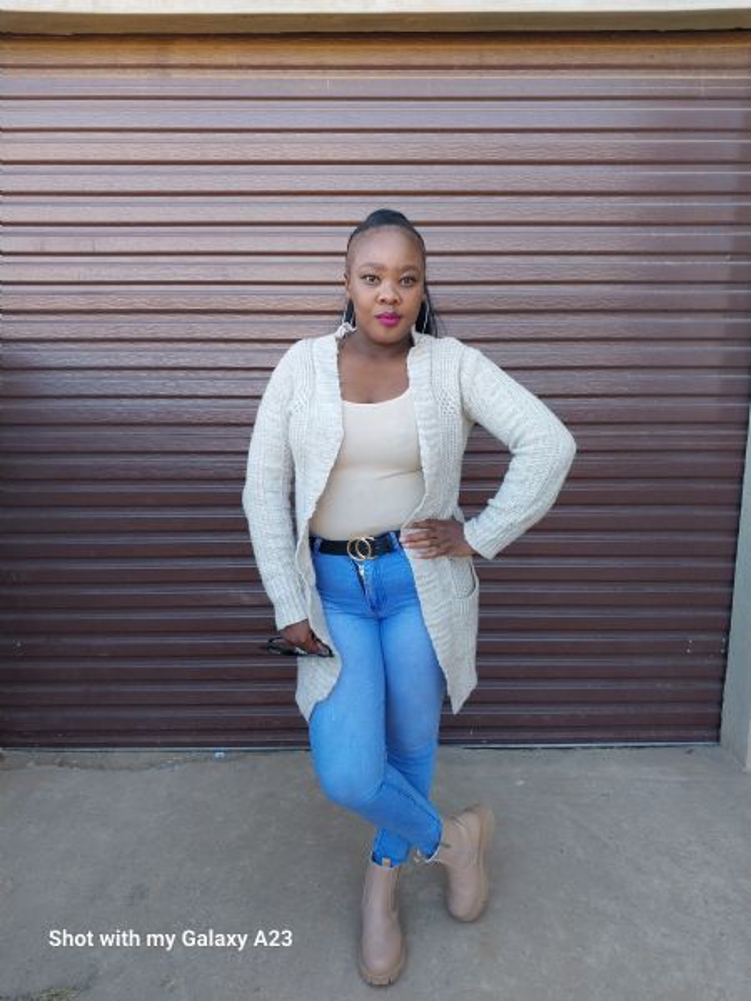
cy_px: 500
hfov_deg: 53.1
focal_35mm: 26
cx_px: 376
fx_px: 752
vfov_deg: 67.3
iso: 32
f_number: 1.8
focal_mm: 4
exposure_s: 1/50
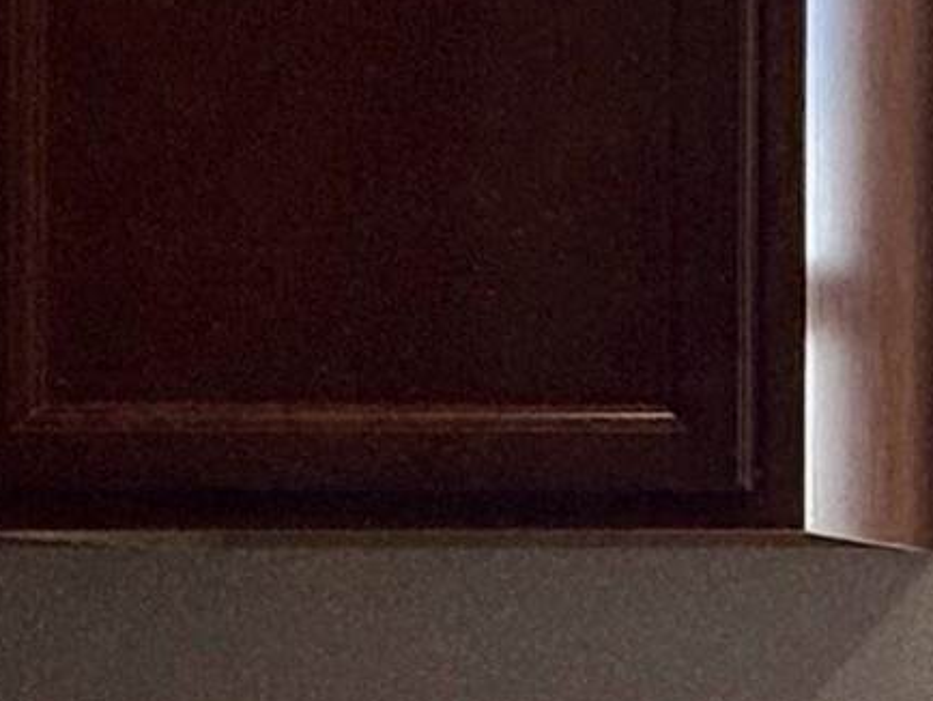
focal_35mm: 99
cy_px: 696
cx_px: 1808
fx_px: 2670
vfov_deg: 14.7
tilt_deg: +0.1
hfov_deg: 16.0
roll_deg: +0.4
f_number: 2.2
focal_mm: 2.22
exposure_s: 1/421
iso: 64
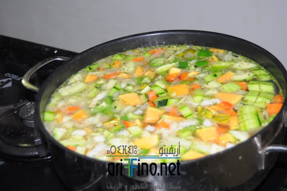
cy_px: 96
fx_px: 537
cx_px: 144
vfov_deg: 20.1
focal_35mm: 68
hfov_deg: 29.9
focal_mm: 45
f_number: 5.3
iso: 200
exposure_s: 1/60
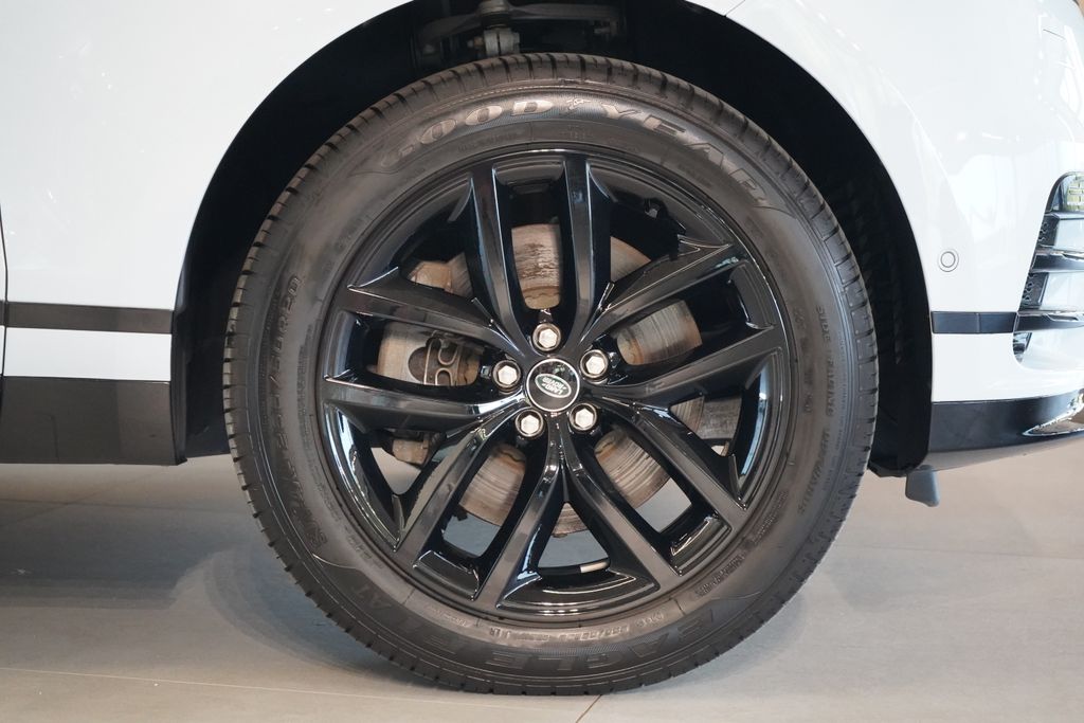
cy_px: 362
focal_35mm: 70
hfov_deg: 28.8
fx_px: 2108
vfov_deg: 19.5
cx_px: 542
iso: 12800
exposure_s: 1/125
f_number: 5.6
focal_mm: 70
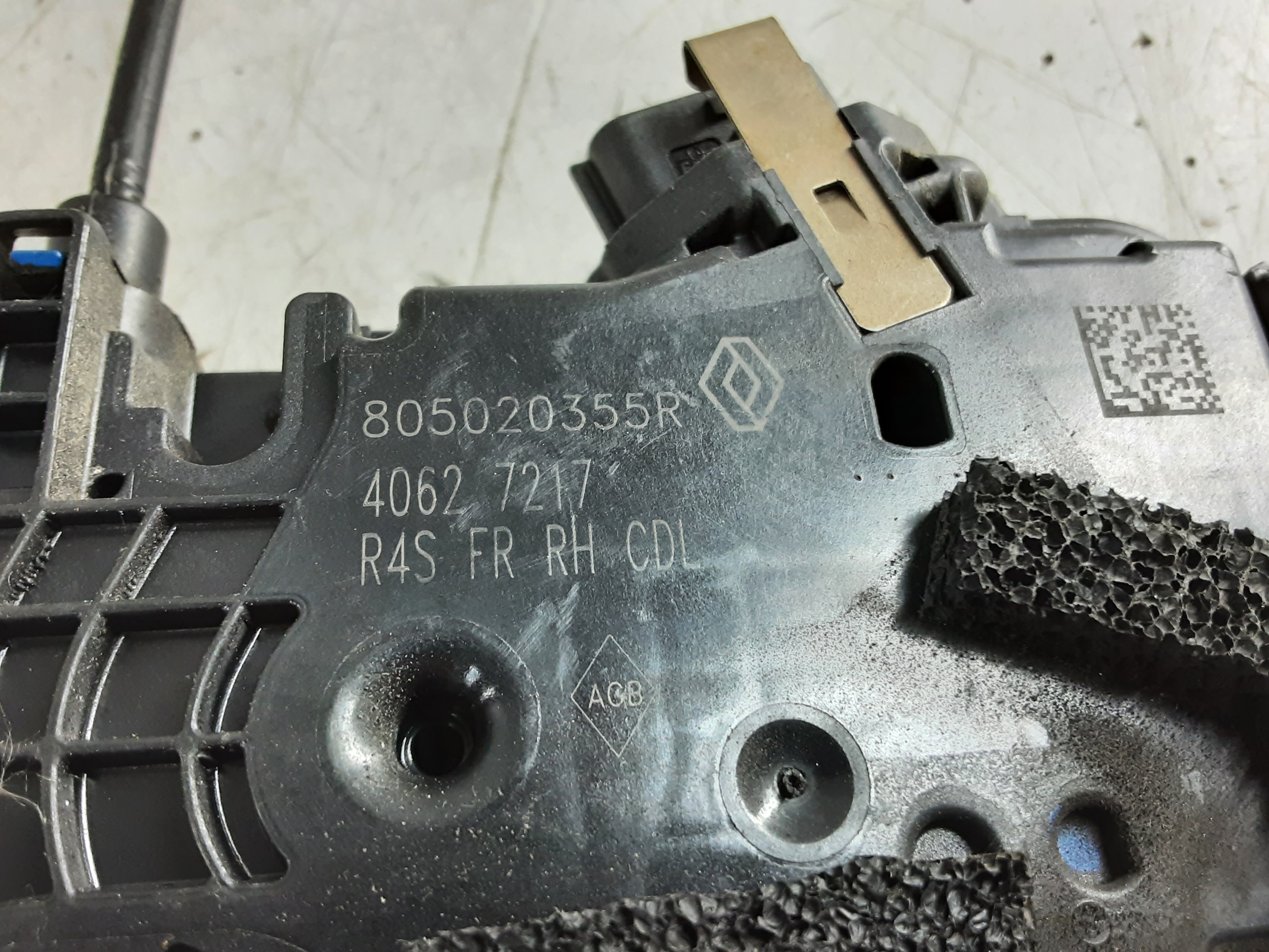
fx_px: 990
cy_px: 476
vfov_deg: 51.4
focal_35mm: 27
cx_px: 634
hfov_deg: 65.3
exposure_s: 1/33
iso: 160
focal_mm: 2.91
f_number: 1.9
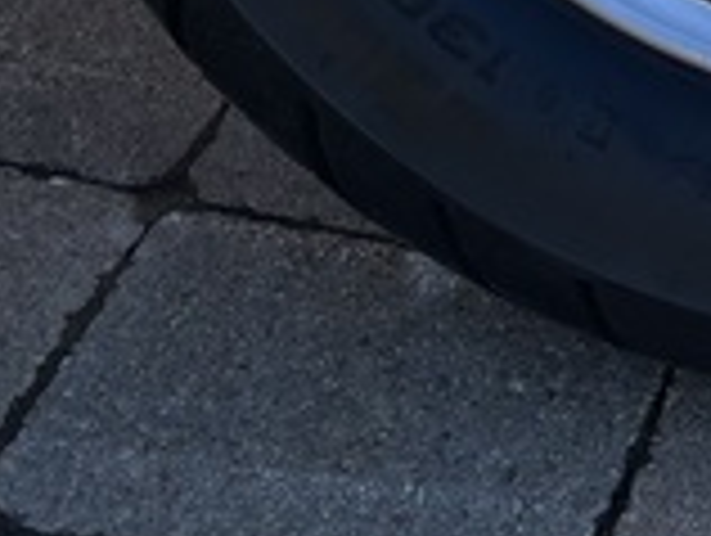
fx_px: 3456
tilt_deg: -23.6
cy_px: -703
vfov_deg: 8.2
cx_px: 756
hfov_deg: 11.6
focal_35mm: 168
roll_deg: +0.1
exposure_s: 1/1092
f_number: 1.6
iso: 50
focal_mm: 5.96
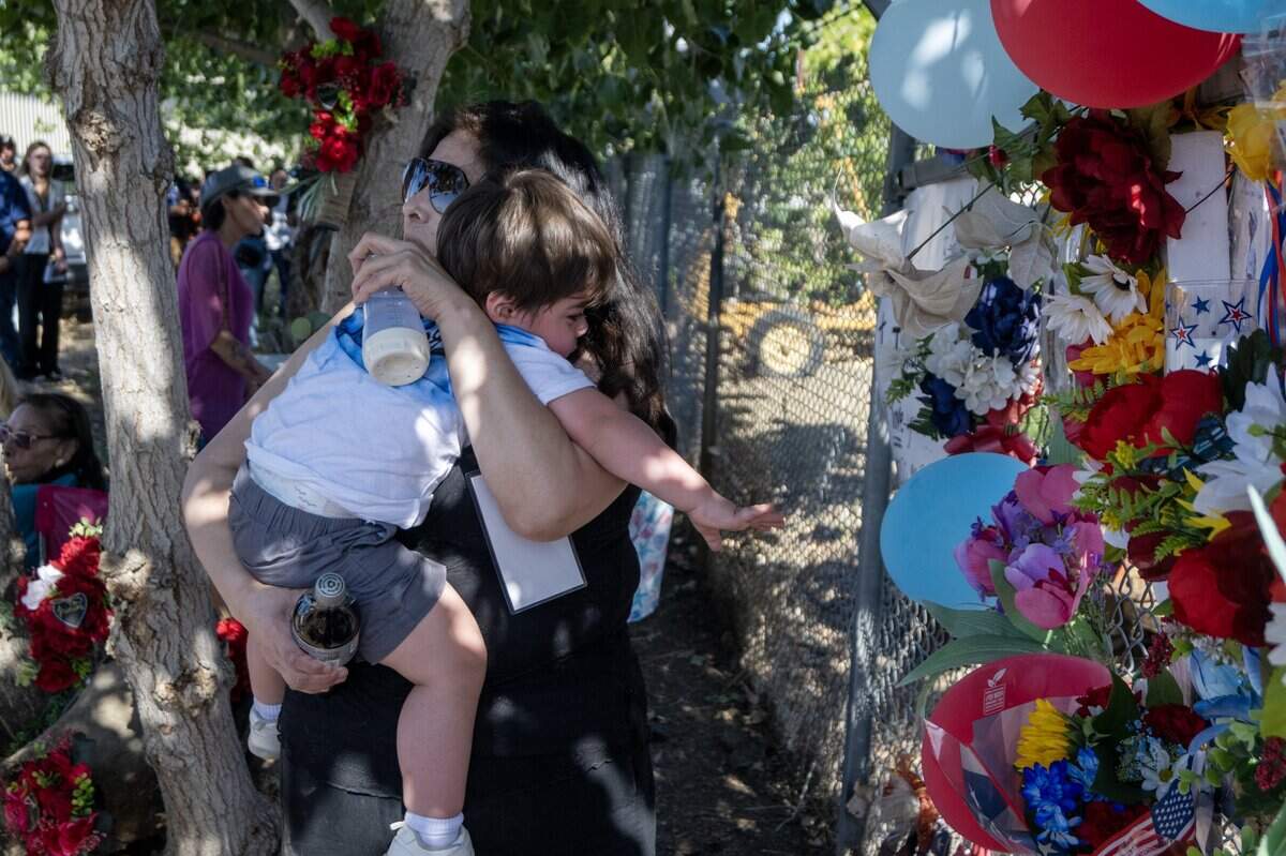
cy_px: 428
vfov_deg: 29.8
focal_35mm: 45
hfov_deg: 43.6
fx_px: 1607
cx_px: 643
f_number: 5
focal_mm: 30.5
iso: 320
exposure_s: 1/1250
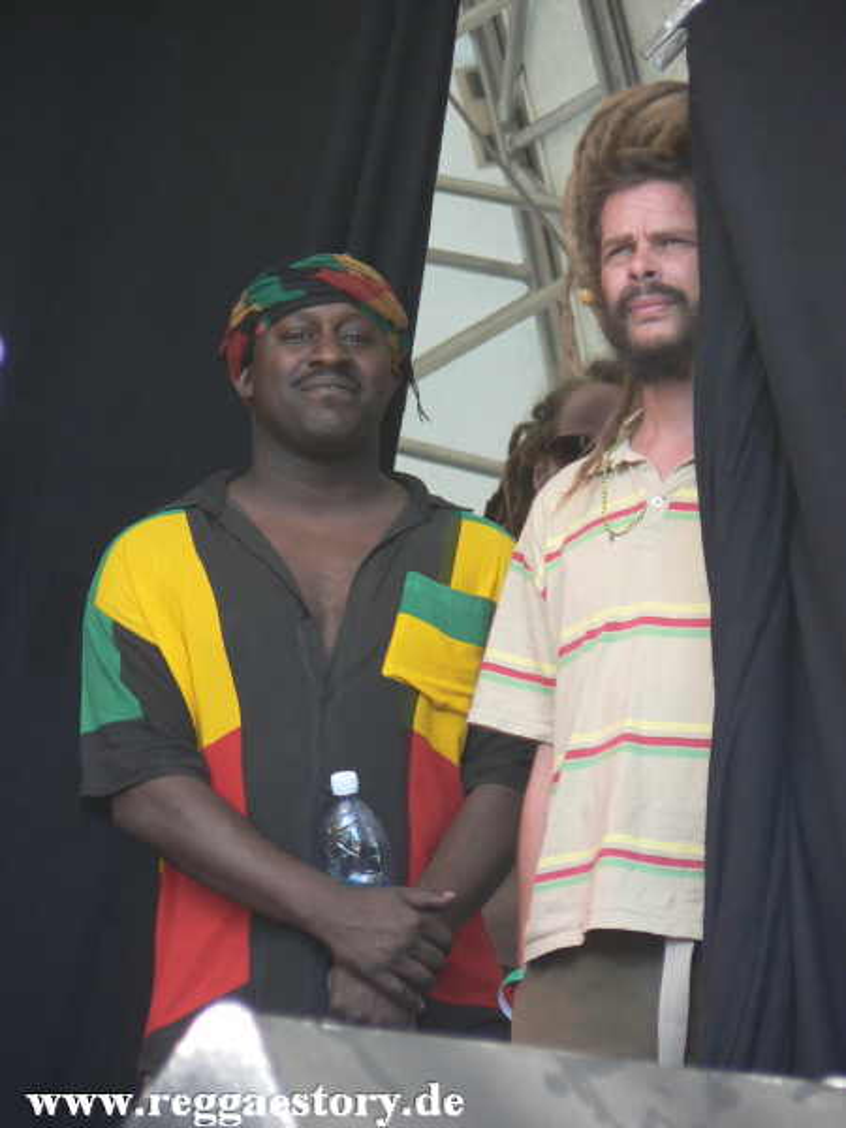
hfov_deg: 4.6
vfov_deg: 6.2
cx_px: 423
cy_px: 564
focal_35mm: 322
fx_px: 10493
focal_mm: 55.2
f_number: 3.3
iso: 64
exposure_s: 1/50
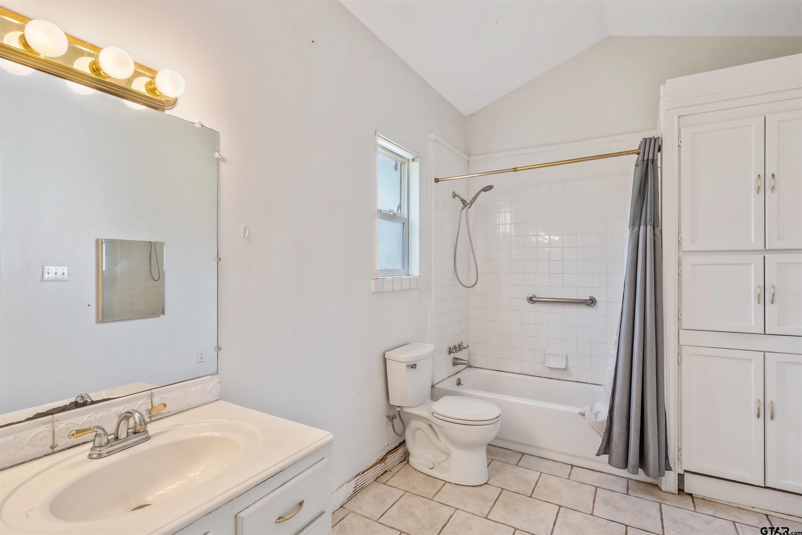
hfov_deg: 90.0
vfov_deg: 67.4
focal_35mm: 18
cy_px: 268
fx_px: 401
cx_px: 401
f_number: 8
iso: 800
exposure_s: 1/40
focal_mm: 18
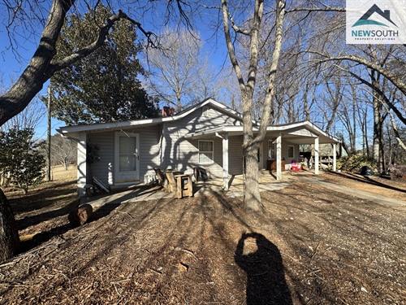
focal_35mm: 14
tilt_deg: -0.9
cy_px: 152
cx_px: 203
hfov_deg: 102.1
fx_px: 164
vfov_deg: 85.7
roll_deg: +1.0
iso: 50
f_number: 2.2
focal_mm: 2.22
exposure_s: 1/1063
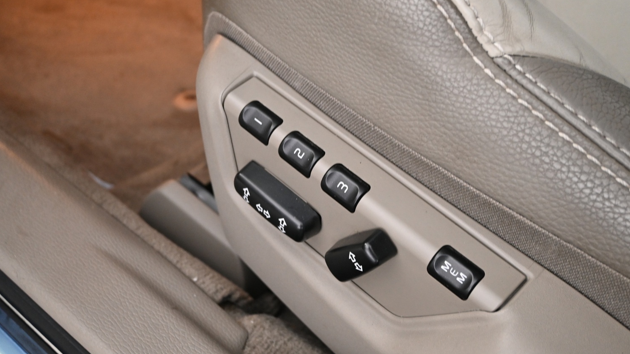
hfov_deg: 48.5
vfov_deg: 28.4
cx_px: 318
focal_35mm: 42
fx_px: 699
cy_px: 184
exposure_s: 1/8
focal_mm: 24.5
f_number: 4.2
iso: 1600
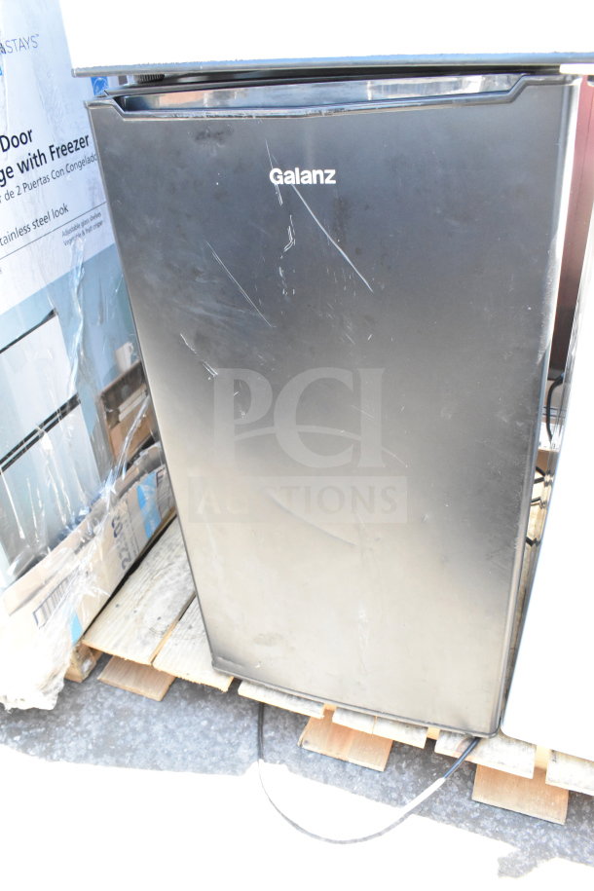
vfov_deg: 67.4
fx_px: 668
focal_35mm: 27
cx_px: 297
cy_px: 446
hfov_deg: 47.9
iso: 6400
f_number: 9
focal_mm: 18
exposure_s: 1/320
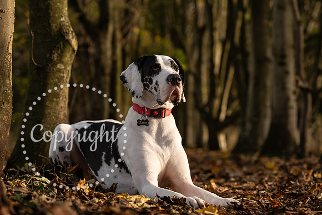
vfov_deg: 12.9
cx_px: 161
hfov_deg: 19.3
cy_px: 108
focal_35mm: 106
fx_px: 948
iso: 100
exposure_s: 1/320
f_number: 4
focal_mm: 106
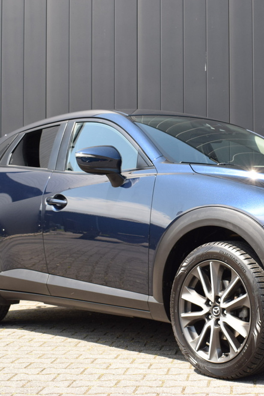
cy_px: 197
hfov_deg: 20.3
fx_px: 724
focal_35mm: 66
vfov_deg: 30.6
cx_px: 228
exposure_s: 1/250
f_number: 8
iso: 360
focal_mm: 29
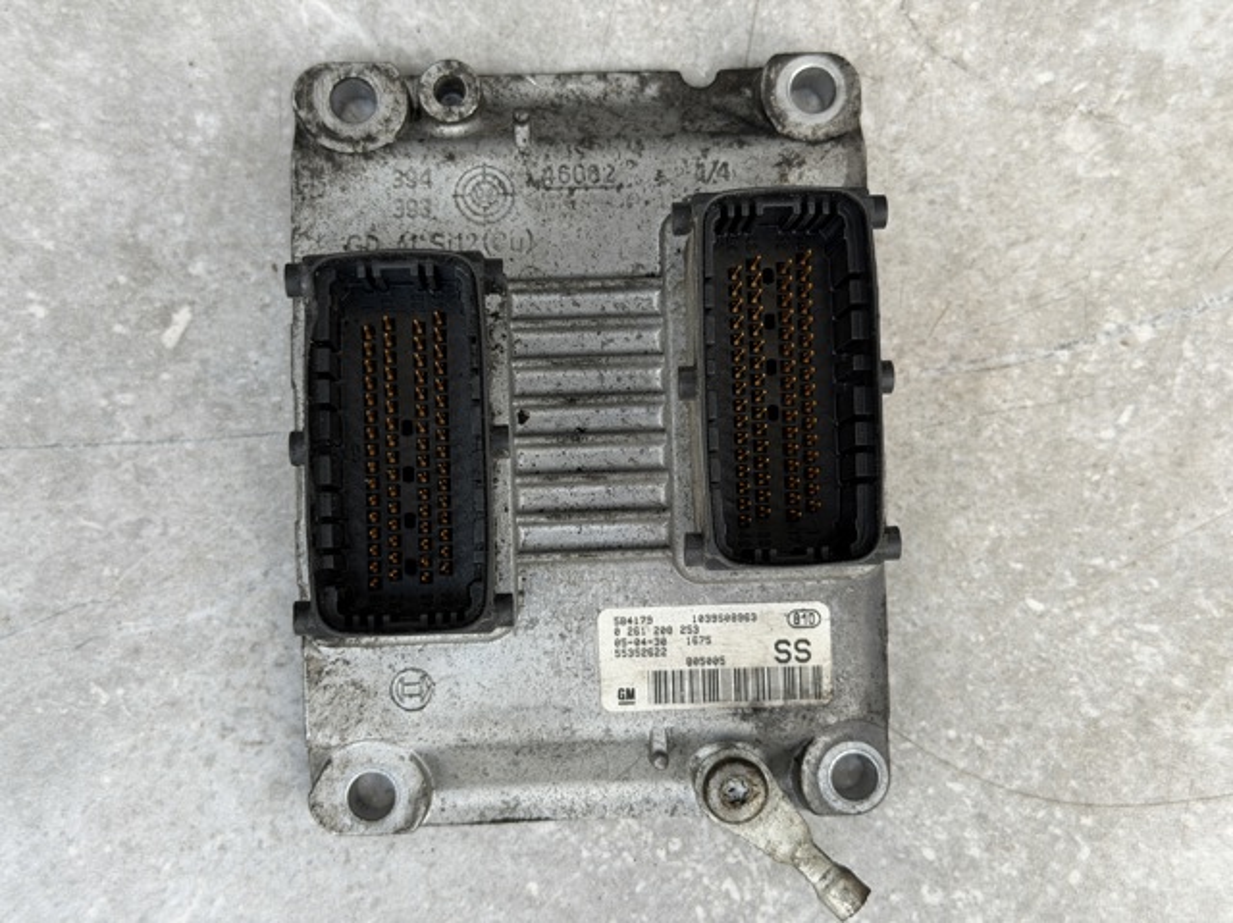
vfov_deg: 30.2
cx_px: 616
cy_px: 462
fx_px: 1708
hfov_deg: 39.7
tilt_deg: -83.3
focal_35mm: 48
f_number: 1.78
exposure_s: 1/214
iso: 50
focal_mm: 6.76
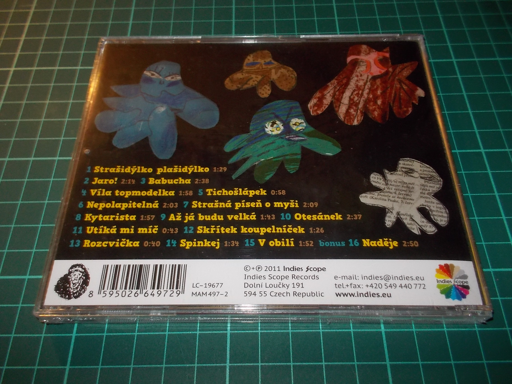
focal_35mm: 29
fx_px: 429
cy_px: 192
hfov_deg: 61.7
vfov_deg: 48.2
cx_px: 256
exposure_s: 1/30
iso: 200
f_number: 3.3
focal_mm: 4.1
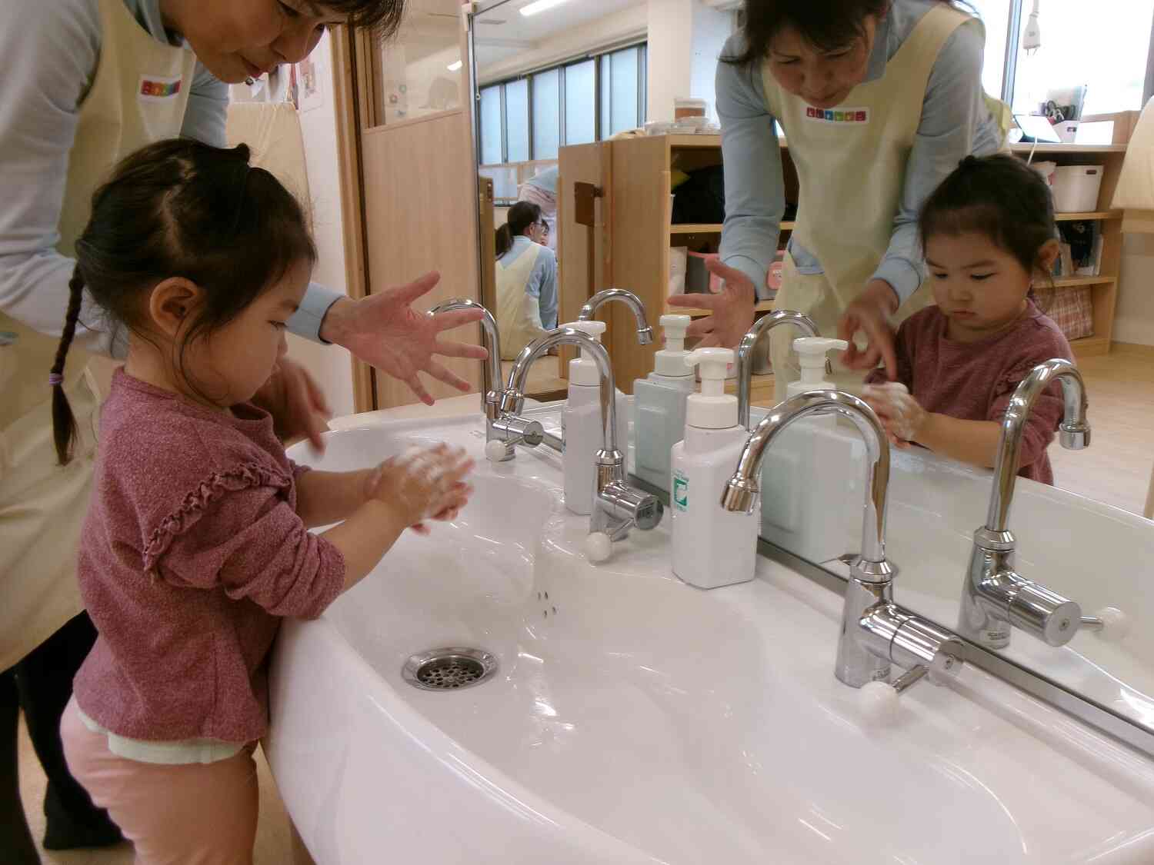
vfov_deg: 49.7
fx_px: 933
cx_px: 577
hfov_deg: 63.4
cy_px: 432
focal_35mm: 28
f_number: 3.9
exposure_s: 1/34
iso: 100
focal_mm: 5.1
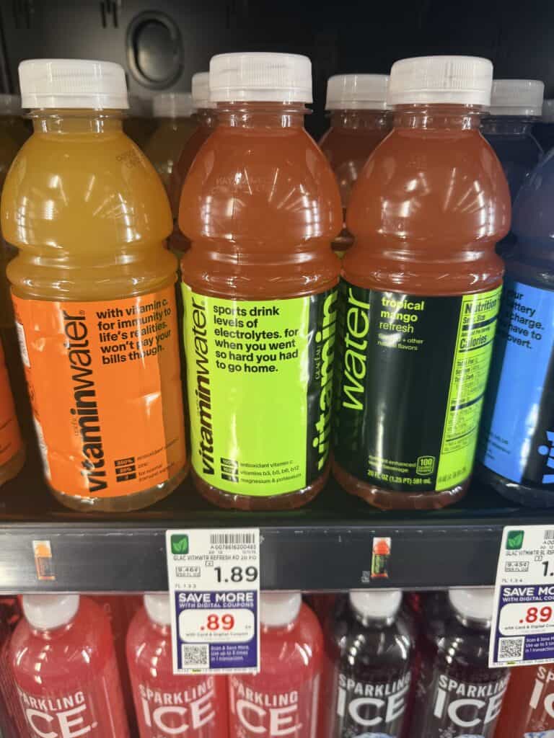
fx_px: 512
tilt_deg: -23.6
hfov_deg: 56.8
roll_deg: -0.1
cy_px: 369
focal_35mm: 24
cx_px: 277
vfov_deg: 71.6
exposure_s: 1/121
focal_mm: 6.76
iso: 100
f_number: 1.78
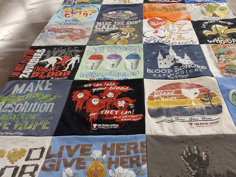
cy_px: 99
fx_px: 232
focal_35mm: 34
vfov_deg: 41.7
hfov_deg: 53.7
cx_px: 138
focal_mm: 2.91
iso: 125
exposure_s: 1/60
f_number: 1.9
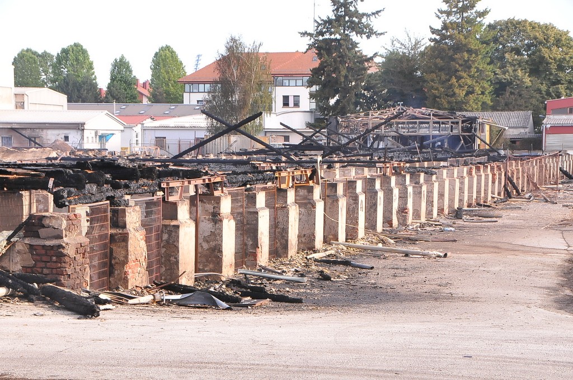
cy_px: 190
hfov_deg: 24.2
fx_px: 1335
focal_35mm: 84
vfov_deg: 16.2
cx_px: 286
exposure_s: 1/320
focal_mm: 56
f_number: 9
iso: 1000
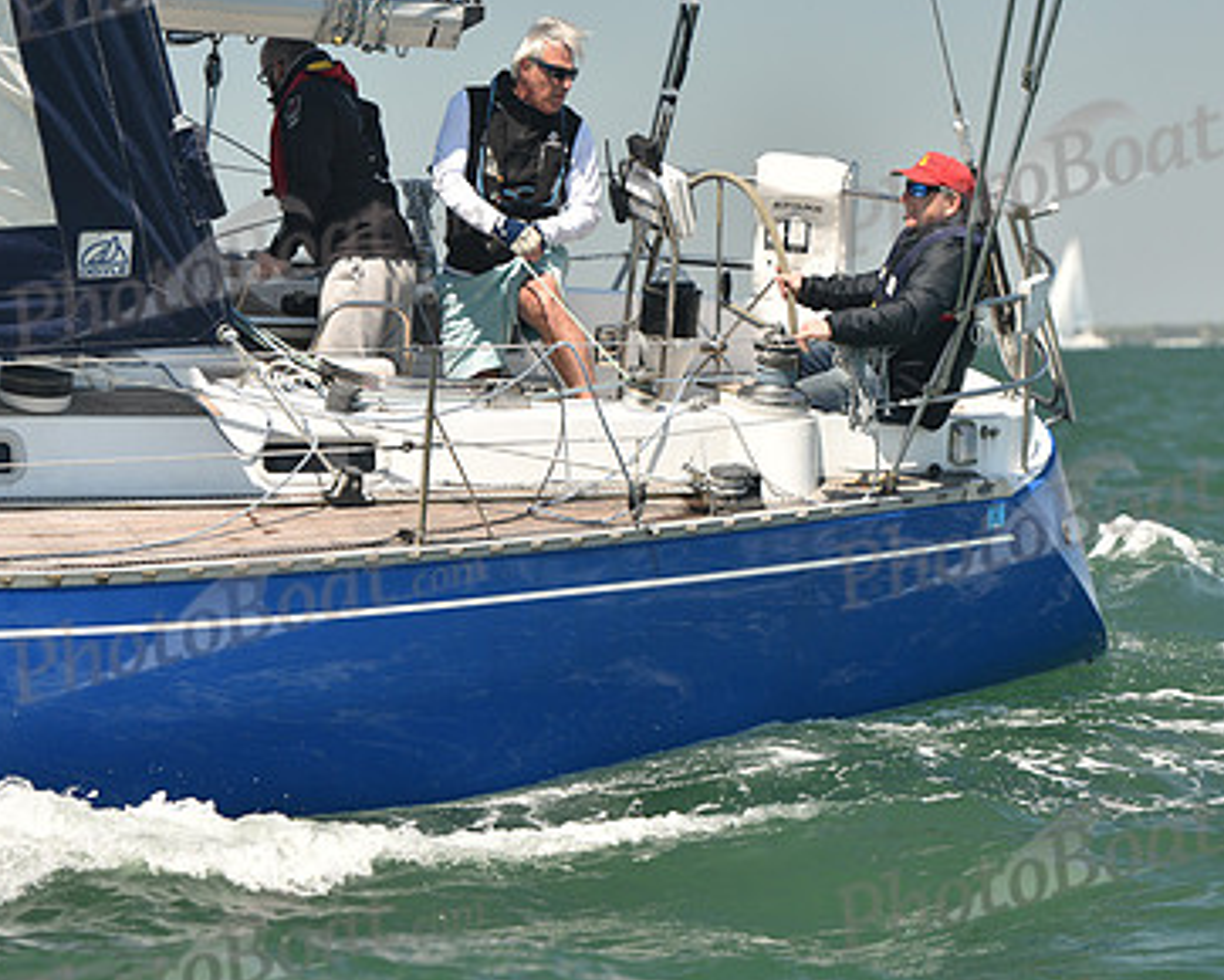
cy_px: 394
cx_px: 663
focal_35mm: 203
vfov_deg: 7.6
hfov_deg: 9.5
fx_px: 7358
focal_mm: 135
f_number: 4.5
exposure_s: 1/800
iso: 250
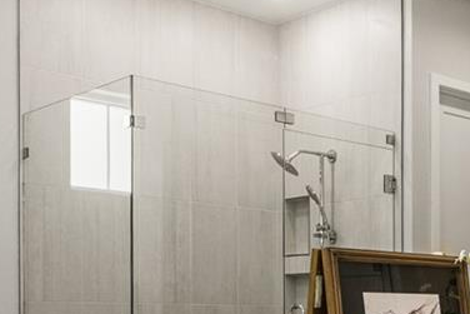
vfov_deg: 18.9
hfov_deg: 25.8
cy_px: 318
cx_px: 561
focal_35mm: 70
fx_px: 916
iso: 500
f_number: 8
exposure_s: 1/30
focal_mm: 16.5
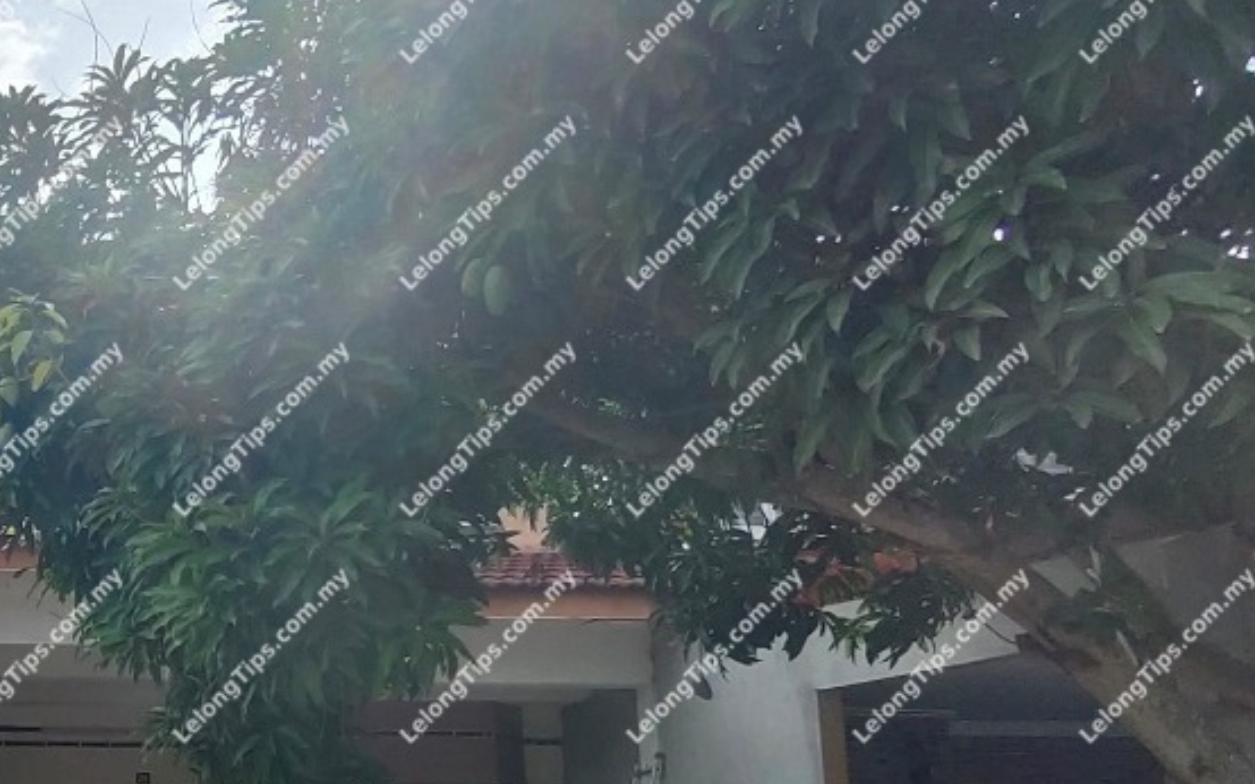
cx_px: 156
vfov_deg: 33.1
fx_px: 1265
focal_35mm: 37
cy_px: 662
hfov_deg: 48.0
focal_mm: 1.66
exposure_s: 1/832
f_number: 2.2
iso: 50
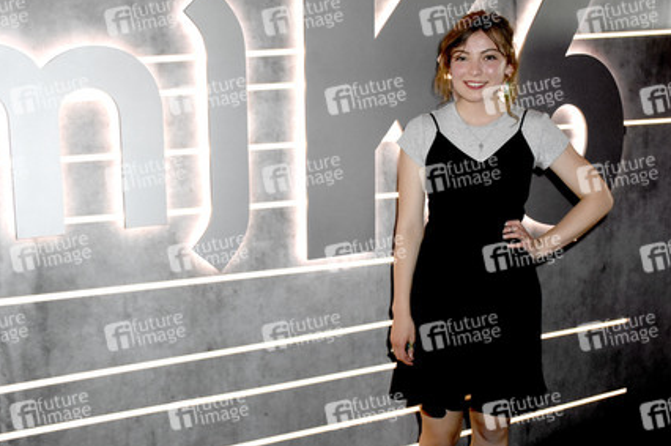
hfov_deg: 52.5
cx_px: 324
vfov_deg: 36.3
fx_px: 680
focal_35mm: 37
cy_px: 214
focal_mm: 23
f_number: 5.6
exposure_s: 1/160
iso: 3200
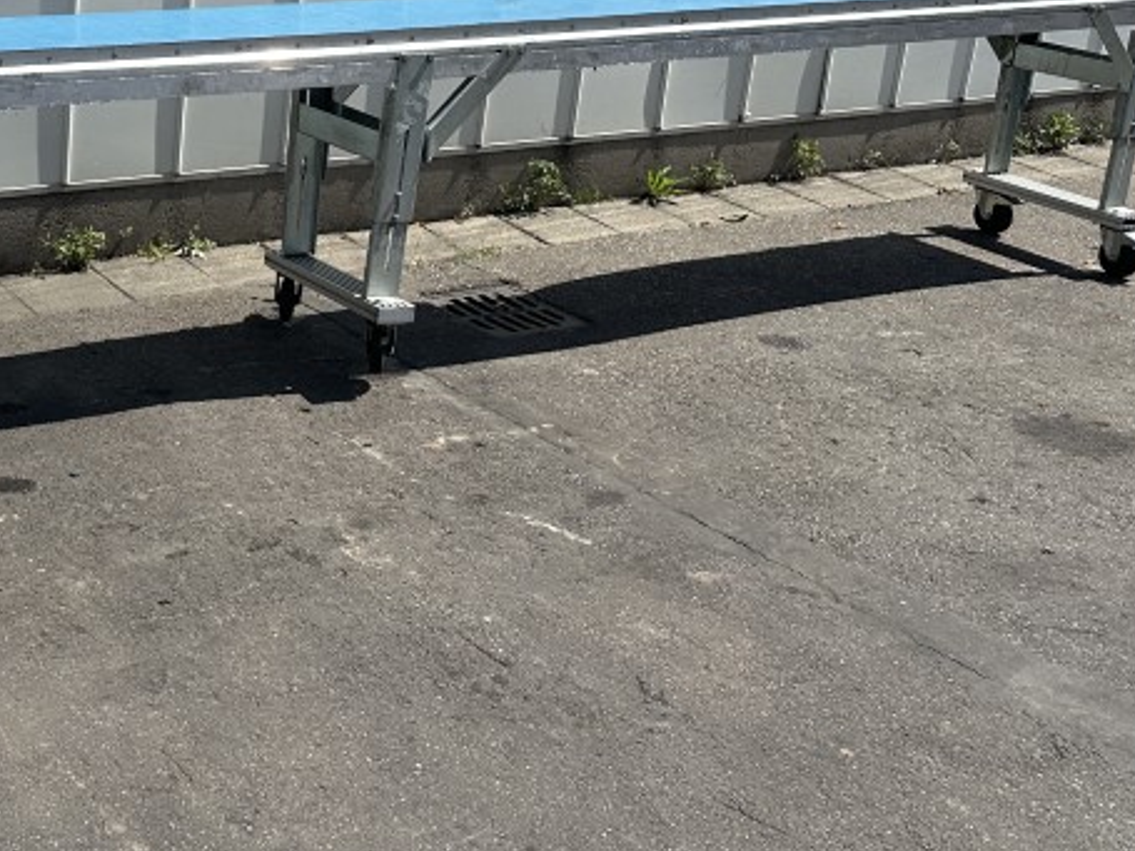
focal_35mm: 54
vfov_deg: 26.6
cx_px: 15
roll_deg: -2.1
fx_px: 1770
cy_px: 200
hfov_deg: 32.8
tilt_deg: -19.6
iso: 80
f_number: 1.78
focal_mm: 6.86
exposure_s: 1/4016
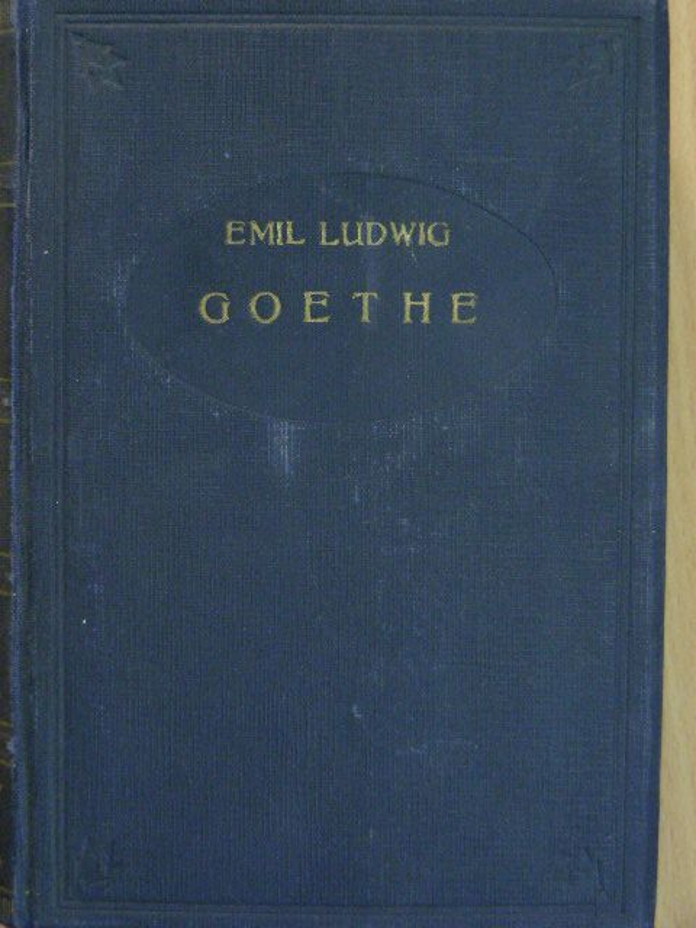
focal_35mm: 87
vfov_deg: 22.5
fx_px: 2332
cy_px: 464
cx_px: 348
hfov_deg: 17.0
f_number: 3.5
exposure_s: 1/15
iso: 252
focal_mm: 14.6
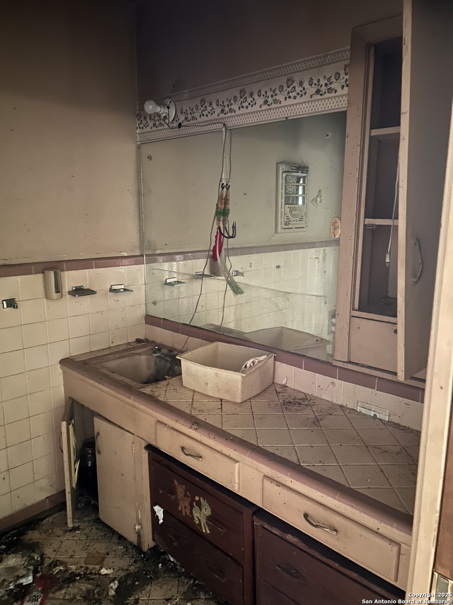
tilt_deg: -11.5
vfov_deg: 67.3
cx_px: 226
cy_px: 302
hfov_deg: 53.1
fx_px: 454
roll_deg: +0.0
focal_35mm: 26
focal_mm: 5.7
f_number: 1.5
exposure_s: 1/9
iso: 800
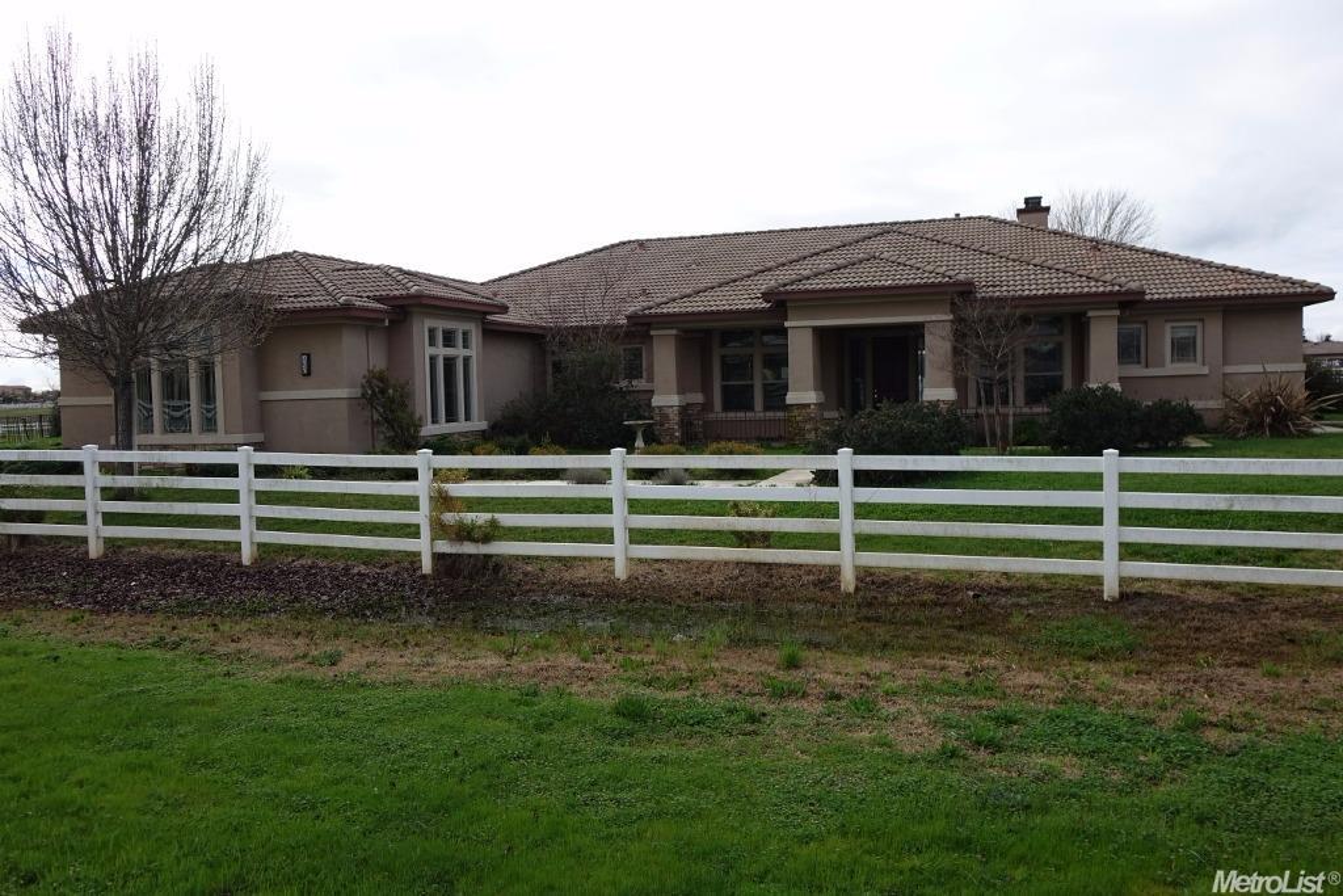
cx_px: 672
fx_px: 1119
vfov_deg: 43.6
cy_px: 448
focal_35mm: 30
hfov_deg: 61.9
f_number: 4
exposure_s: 1/800
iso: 125
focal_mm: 11.13
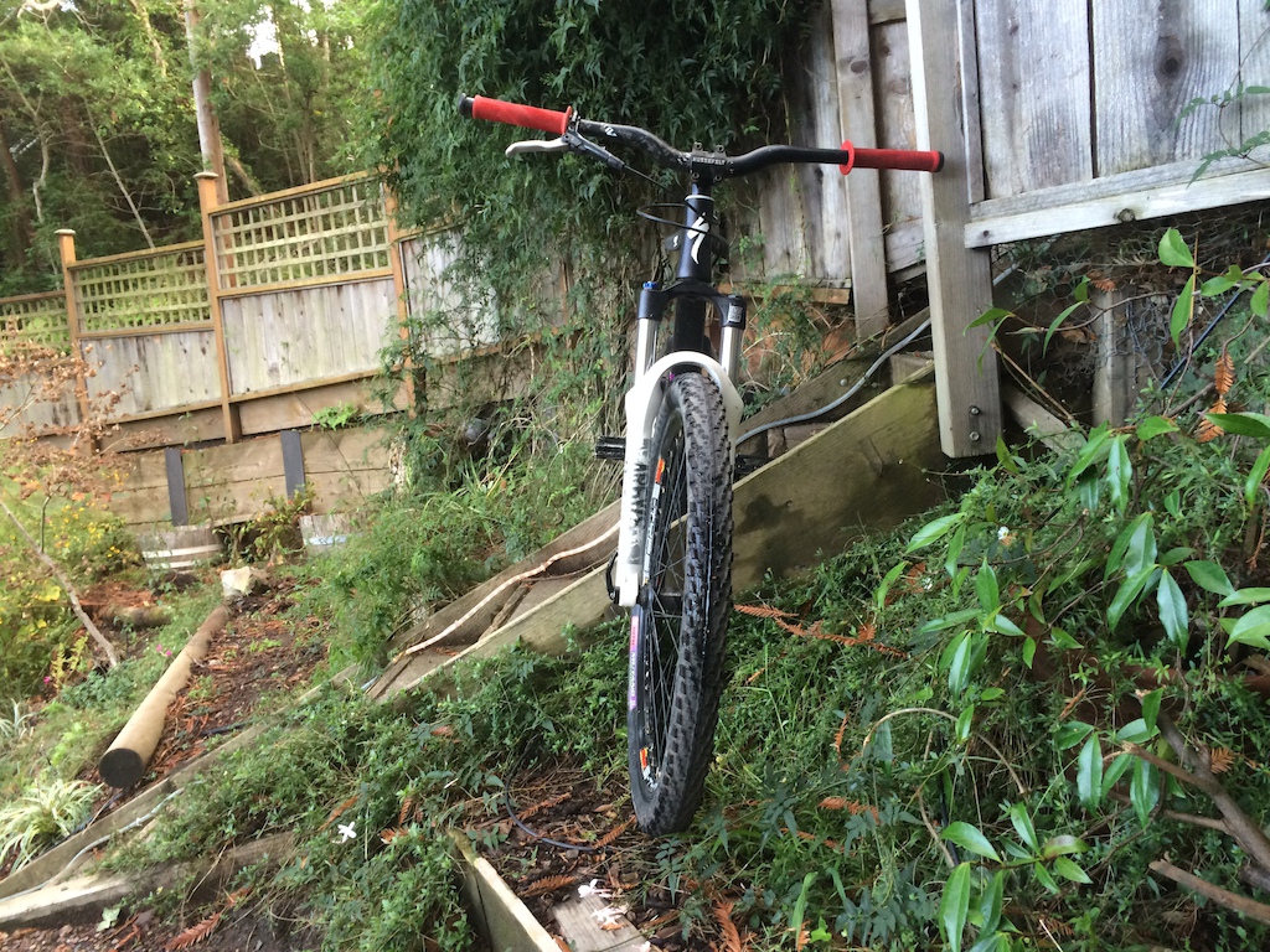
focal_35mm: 29
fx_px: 1064
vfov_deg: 48.2
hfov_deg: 61.7
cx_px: 635
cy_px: 476
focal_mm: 4.15
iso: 40
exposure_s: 1/30
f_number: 2.2
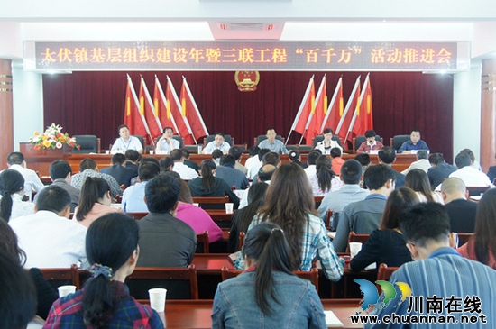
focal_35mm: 52
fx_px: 722
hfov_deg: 37.9
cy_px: 164
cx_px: 248
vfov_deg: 25.7
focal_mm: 35
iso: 1600
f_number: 4.5
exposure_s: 1/20
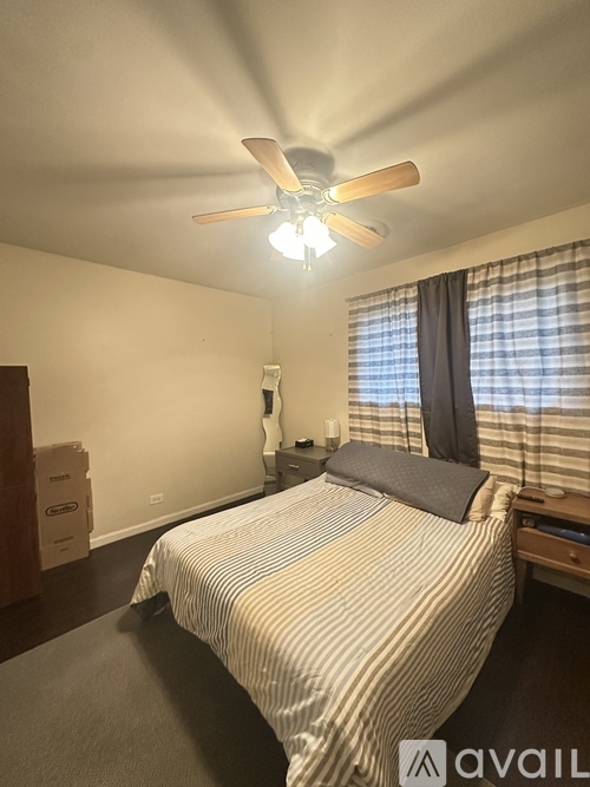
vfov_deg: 102.1
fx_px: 318
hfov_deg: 85.7
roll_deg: +0.8
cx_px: 295
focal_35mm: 14
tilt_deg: -1.1
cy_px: 394
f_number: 2.2
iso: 1000
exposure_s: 1/60
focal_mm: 2.22
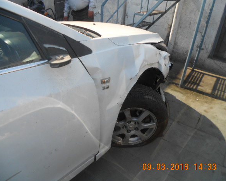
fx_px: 207
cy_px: 92
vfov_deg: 47.2
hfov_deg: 57.1
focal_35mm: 31
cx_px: 113
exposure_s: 1/500
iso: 80
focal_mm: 5.3
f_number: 3.4
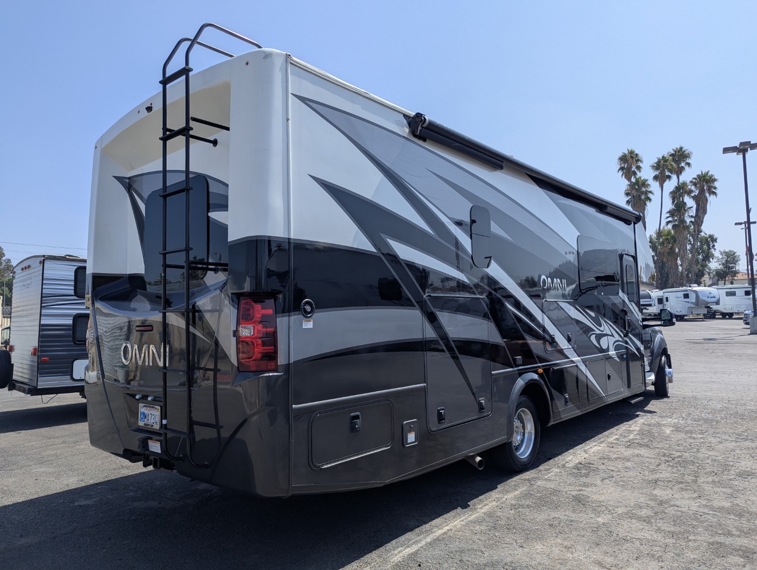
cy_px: 285
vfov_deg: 56.9
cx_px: 378
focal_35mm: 24
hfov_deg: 71.5
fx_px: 526
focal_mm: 6.81
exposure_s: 1/2410
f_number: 1.85
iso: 47
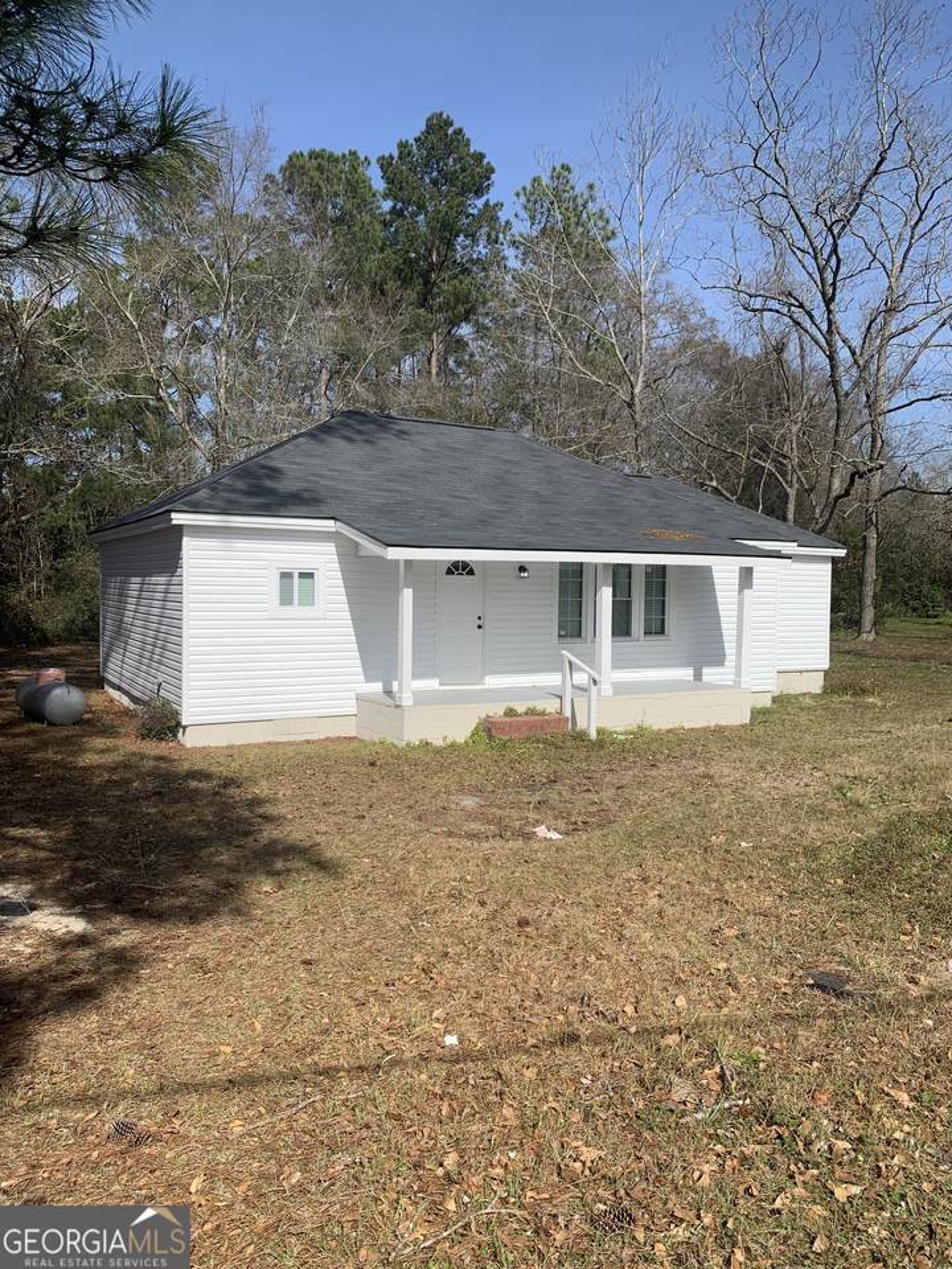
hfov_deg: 53.1
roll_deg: -0.5
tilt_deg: -1.1
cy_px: 634
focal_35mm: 26
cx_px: 476
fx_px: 953
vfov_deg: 67.3
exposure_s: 1/2545
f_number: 1.8
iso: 25
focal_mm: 4.25
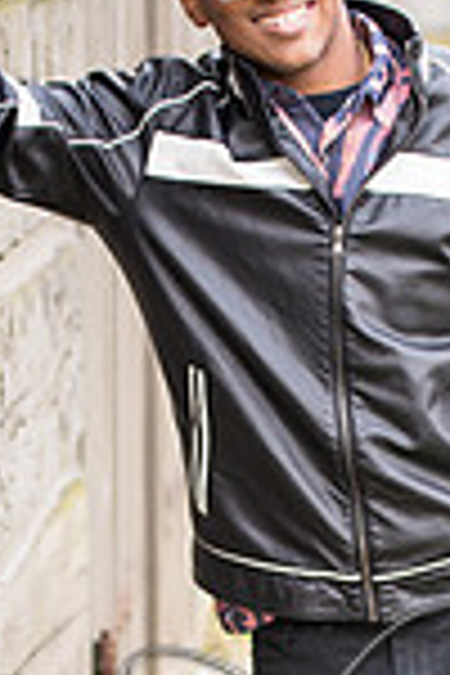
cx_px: 288
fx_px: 3937
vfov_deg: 9.7
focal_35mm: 210
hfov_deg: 6.5
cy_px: 621
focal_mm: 70
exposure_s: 1/50
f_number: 2.8
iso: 200
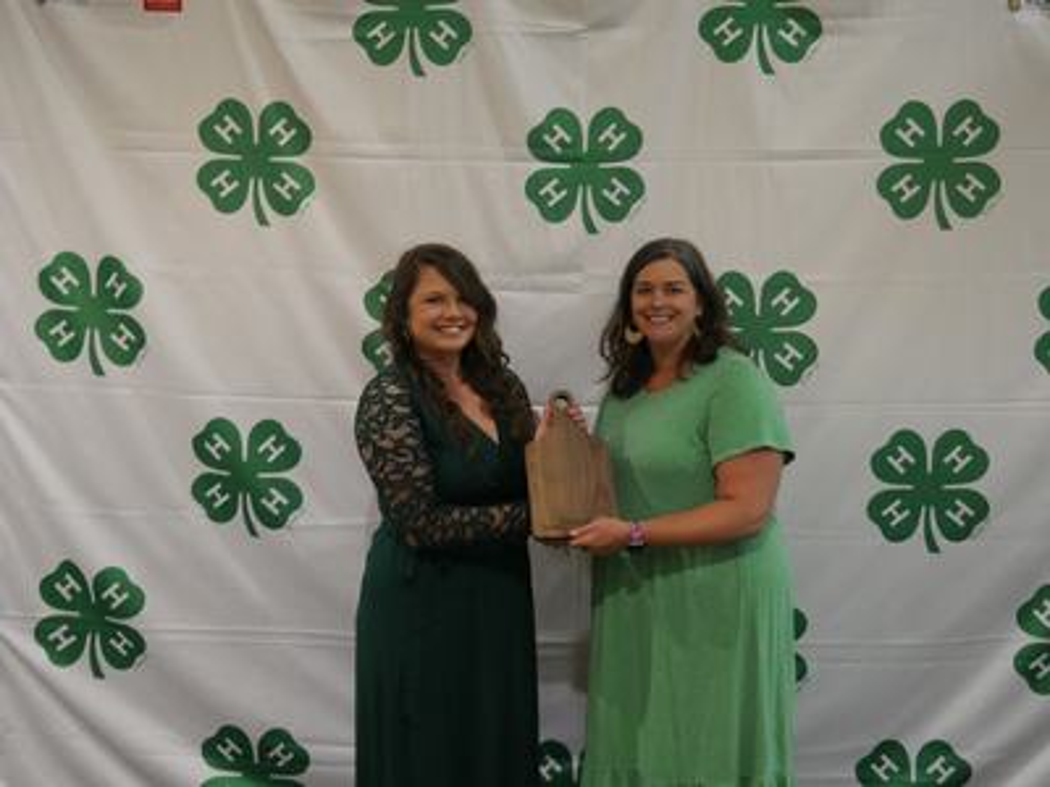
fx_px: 1335
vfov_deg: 32.9
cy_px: 394
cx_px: 525
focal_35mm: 44
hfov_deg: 42.9
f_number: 4.2
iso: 3200
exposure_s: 1/8
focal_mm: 22
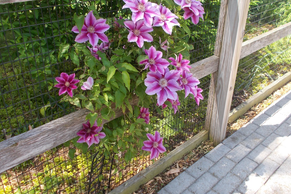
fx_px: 291
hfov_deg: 53.1
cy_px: 96
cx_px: 148
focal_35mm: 36
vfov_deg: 36.9
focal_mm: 6
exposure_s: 1/160
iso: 80
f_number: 3.6
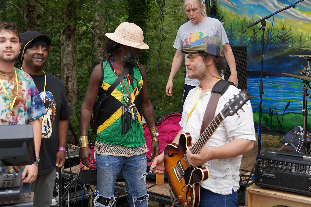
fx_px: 415
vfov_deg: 28.0
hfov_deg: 41.1
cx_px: 147
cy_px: 77
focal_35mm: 48
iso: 160
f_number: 4
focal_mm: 38
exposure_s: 1/160
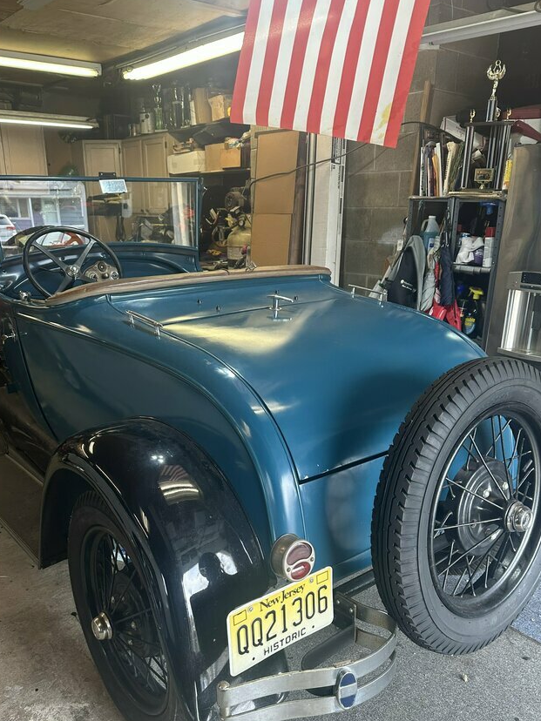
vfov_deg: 61.2
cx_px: 259
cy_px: 426
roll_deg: +0.7
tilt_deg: -19.4
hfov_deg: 48.2
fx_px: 604
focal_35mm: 29
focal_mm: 6.86
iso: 125
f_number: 1.78
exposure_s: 1/120
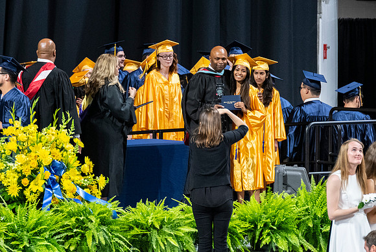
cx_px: 241
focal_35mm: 404
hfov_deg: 5.1
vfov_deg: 3.4
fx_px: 4227
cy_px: 127
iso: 2000
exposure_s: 1/200
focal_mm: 200
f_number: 4
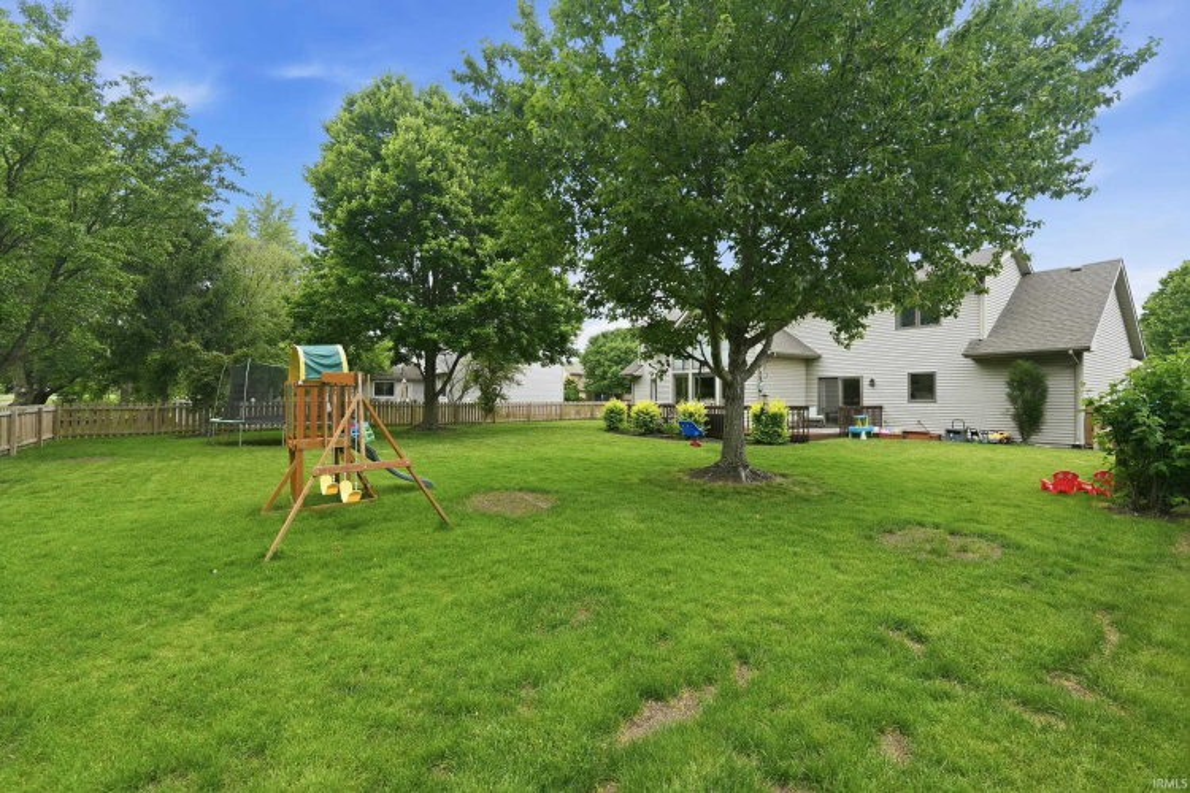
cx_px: 595
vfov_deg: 77.3
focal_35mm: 15
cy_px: 396
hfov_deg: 100.4
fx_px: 496
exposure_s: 1/200
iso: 200
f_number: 4
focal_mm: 10
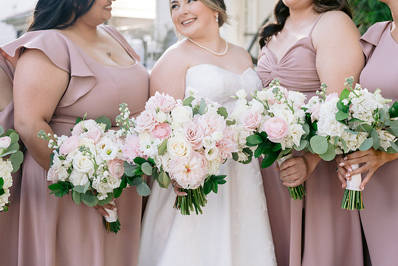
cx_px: 197
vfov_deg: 25.3
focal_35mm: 54
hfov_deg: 37.1
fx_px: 592
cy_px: 134
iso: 400
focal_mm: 50
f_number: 4
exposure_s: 1/200
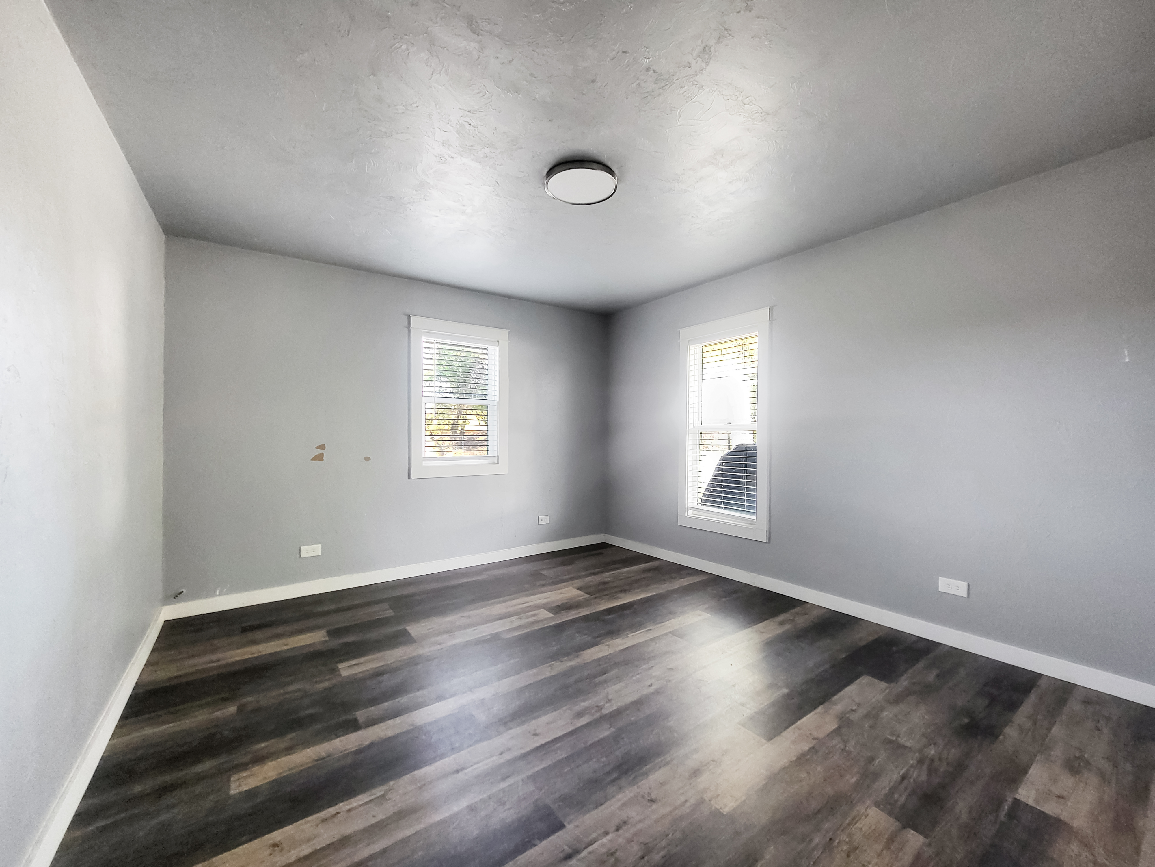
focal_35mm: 13
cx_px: 578
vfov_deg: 89.9
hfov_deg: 106.2
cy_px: 434
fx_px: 434
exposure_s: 1/40
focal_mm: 1.74
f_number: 2.2
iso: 320
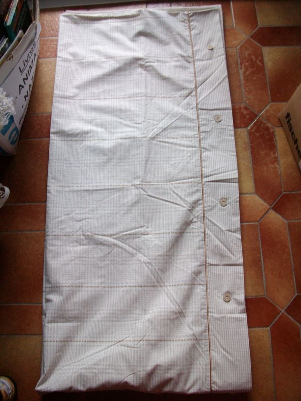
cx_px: 150
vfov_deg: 56.8
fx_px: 371
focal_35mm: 32
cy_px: 200
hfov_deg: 44.2
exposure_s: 1/40
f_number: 2.9
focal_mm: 5.7
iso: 143
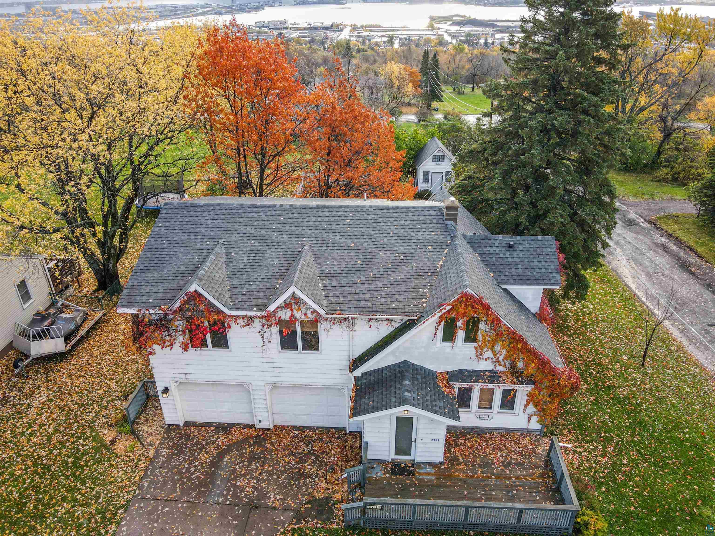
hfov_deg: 71.6
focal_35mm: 24
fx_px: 496
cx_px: 358
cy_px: 268
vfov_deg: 56.8
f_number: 2.8
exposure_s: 1/100
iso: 100
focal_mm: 4.5
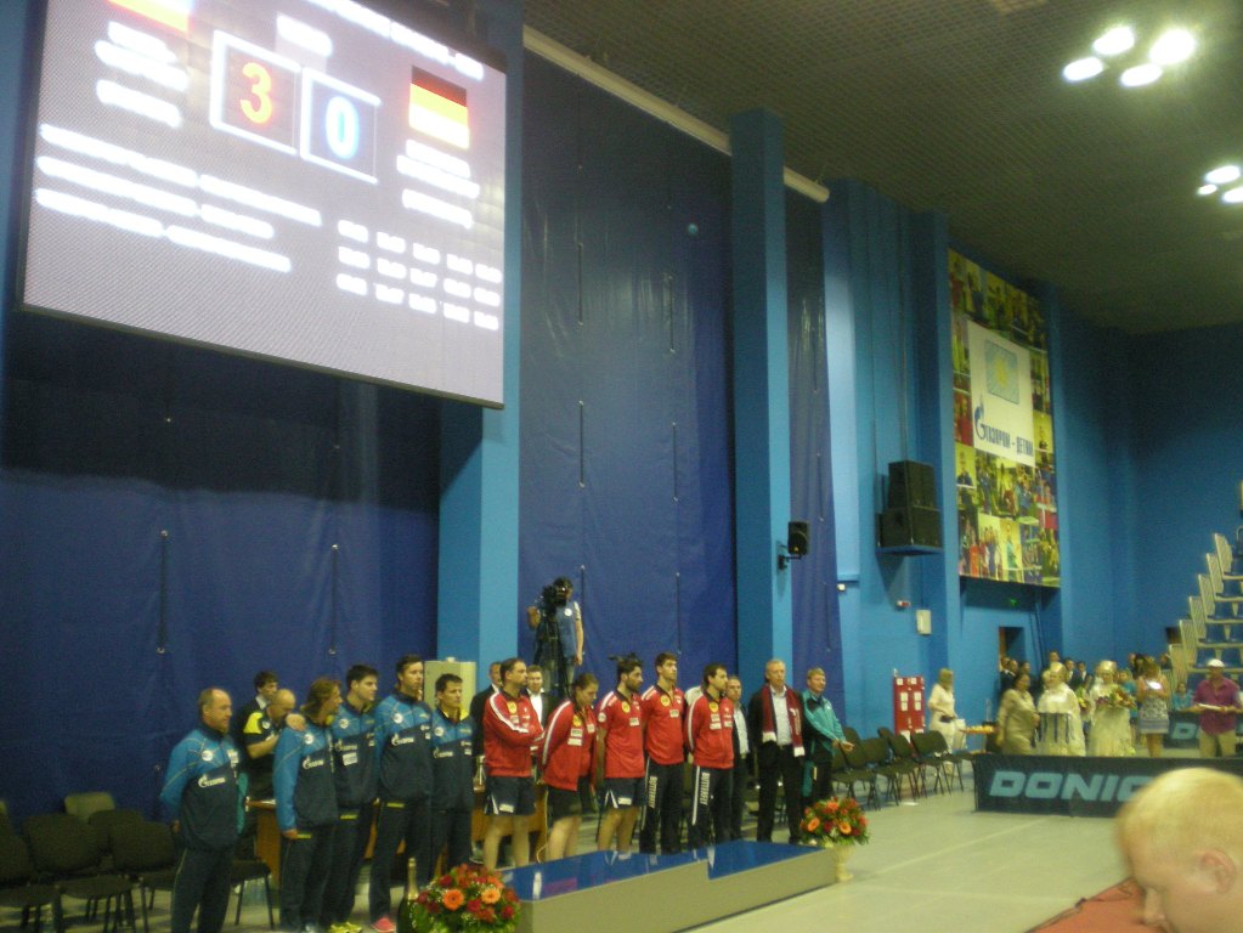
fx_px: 1365
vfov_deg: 37.7
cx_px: 622
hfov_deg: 49.0
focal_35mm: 38
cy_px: 466
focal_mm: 6.3
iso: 315
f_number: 3.1
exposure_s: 1/30
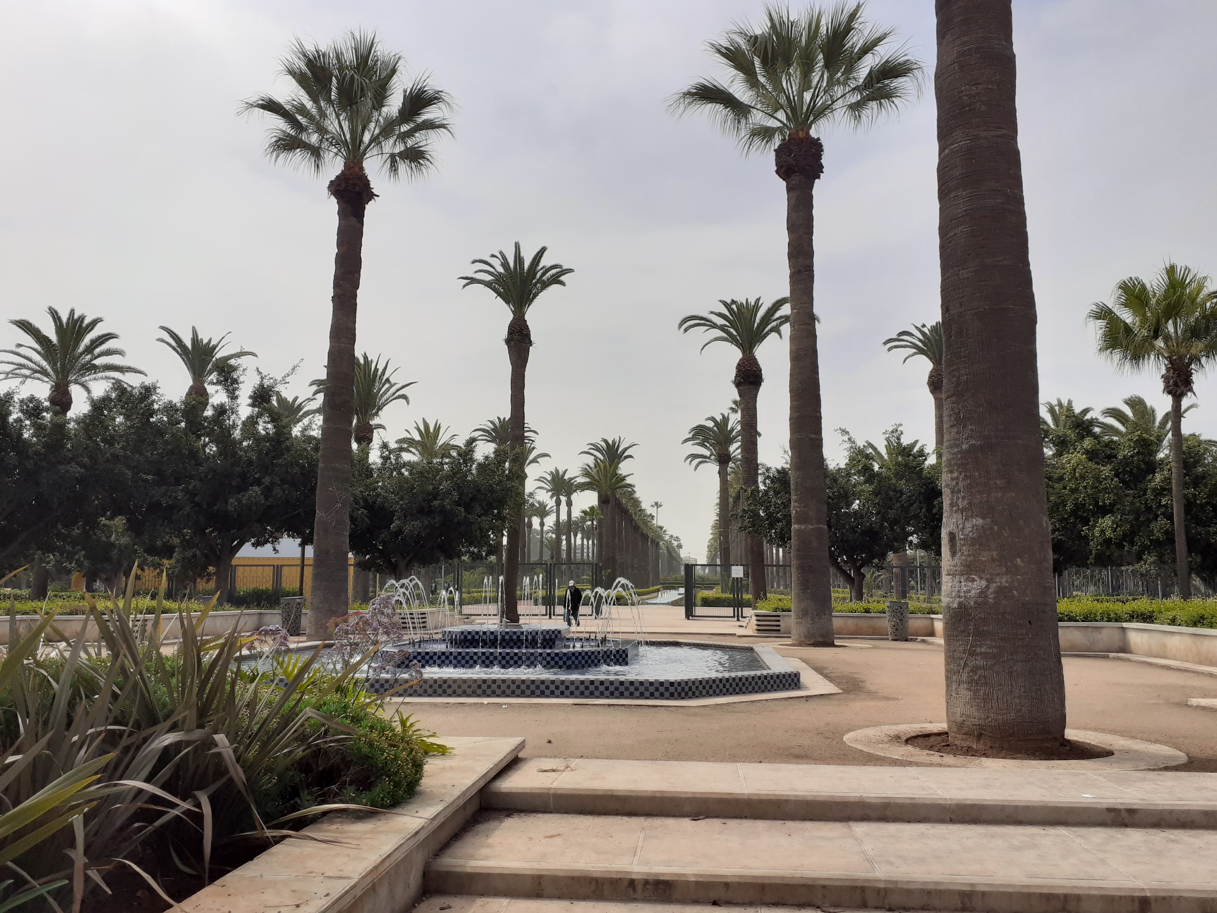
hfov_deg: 65.3
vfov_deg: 51.4
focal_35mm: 27
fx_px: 949
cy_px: 456
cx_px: 608
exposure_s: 1/3311
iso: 40
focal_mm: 3.6
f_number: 1.9
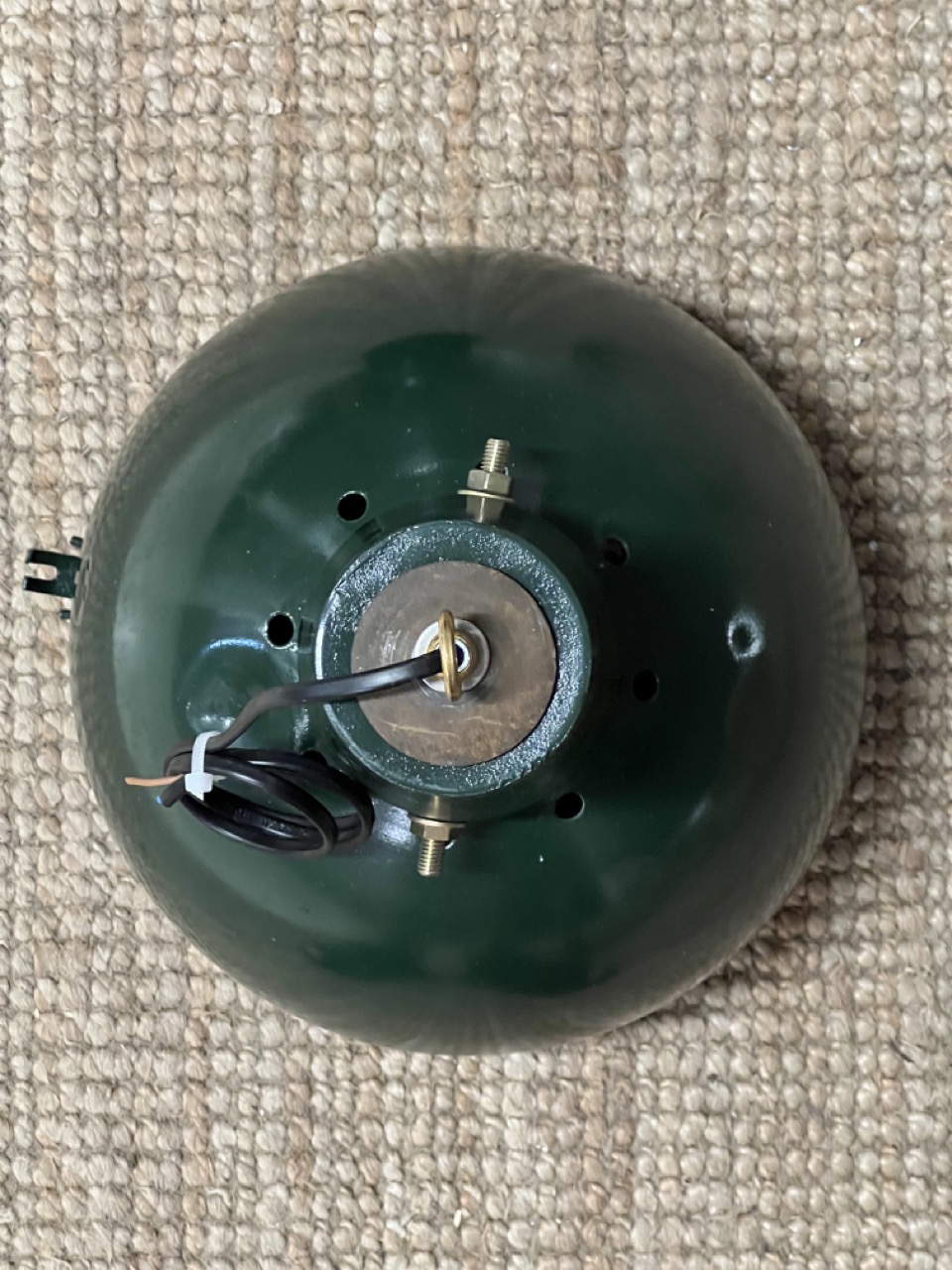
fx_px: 2824
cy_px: 635
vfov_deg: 25.3
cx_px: 476
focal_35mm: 77
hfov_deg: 19.1
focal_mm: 9
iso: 1000
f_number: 2.8
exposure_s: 1/34
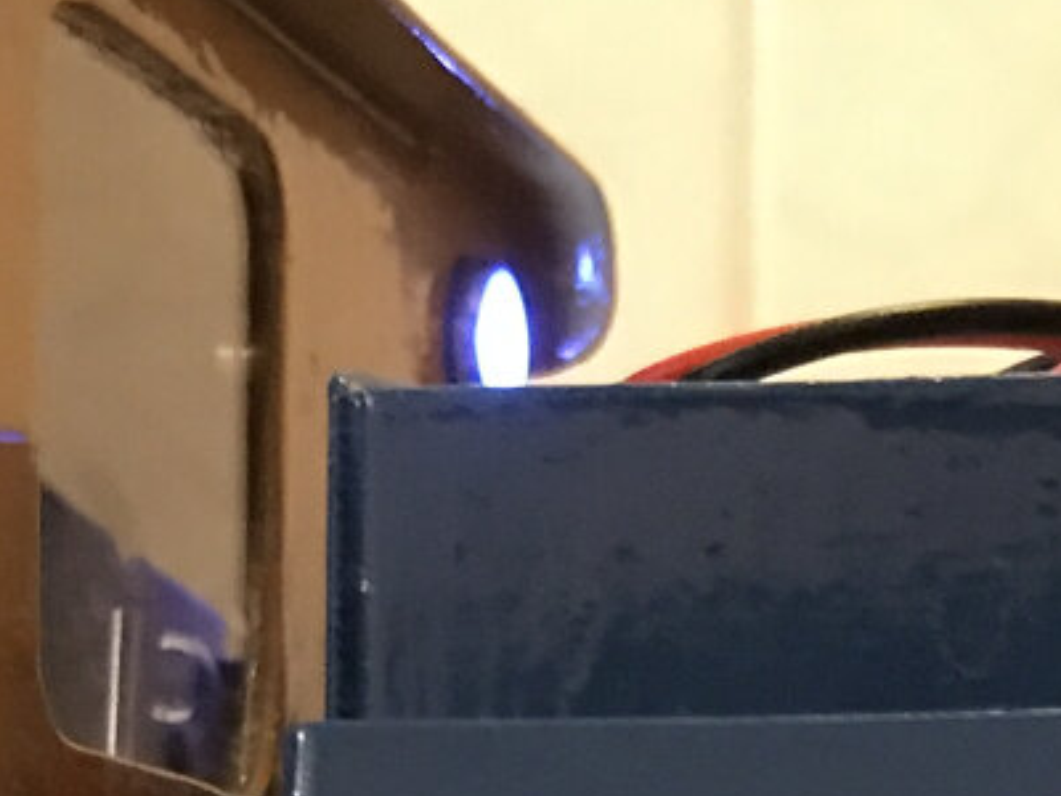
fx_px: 4291
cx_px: 714
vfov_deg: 9.8
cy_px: 1656
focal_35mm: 140
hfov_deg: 14.1
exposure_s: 1/13
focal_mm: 3.99
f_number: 1.8
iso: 100
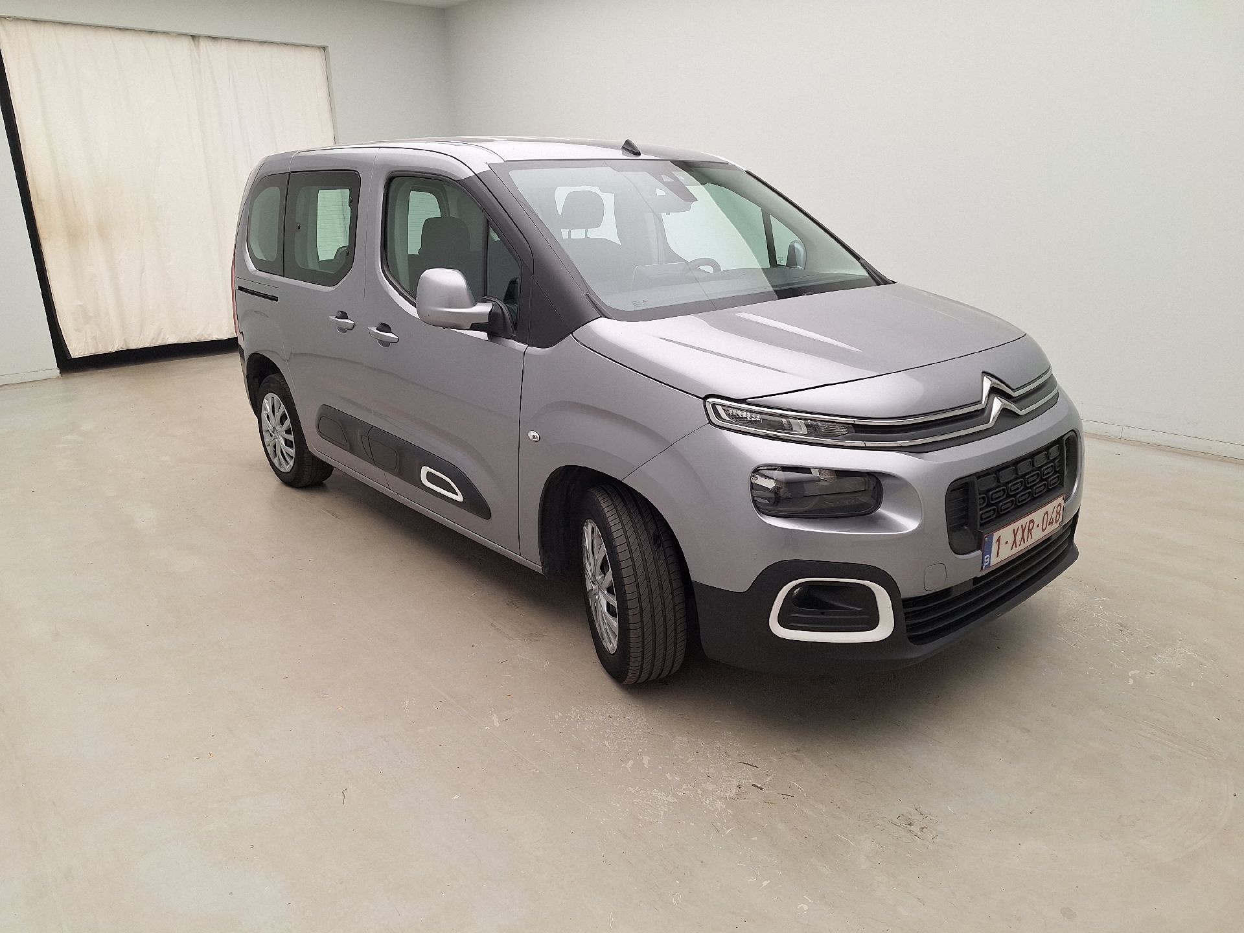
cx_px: 622
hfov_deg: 73.9
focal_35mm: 23
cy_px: 466
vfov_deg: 58.9
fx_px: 827
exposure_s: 1/100
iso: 50
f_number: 1.8
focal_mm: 5.54
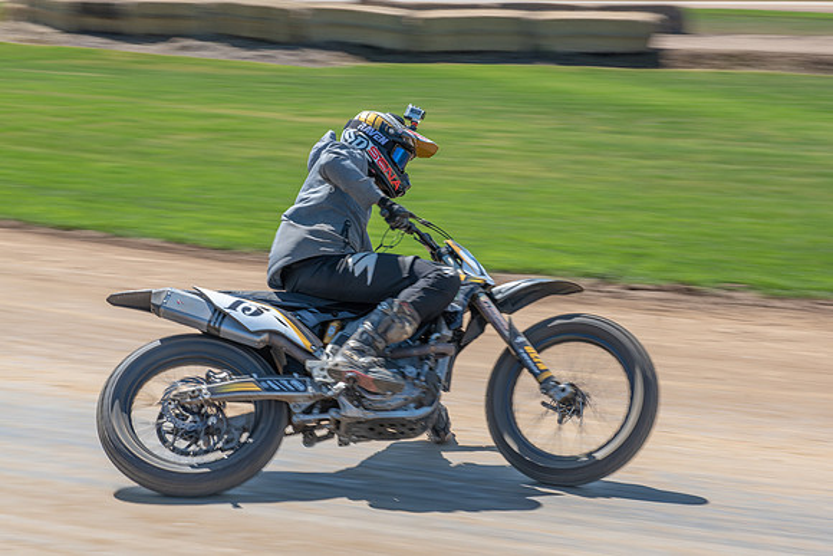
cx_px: 416
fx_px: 1620
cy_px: 278
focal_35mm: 70
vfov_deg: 19.5
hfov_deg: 28.8
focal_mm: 70
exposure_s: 1/160
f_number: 8
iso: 100
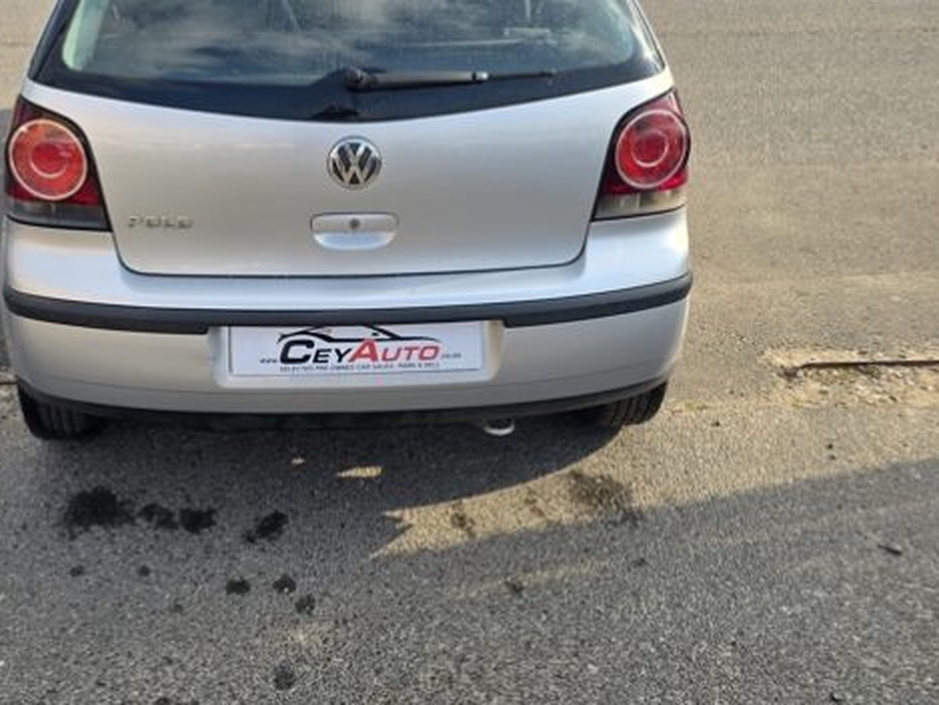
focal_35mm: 39
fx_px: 1058
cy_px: 117
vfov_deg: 35.4
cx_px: 318
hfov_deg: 47.1
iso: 12
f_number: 1.7
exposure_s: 1/452
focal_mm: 6.3
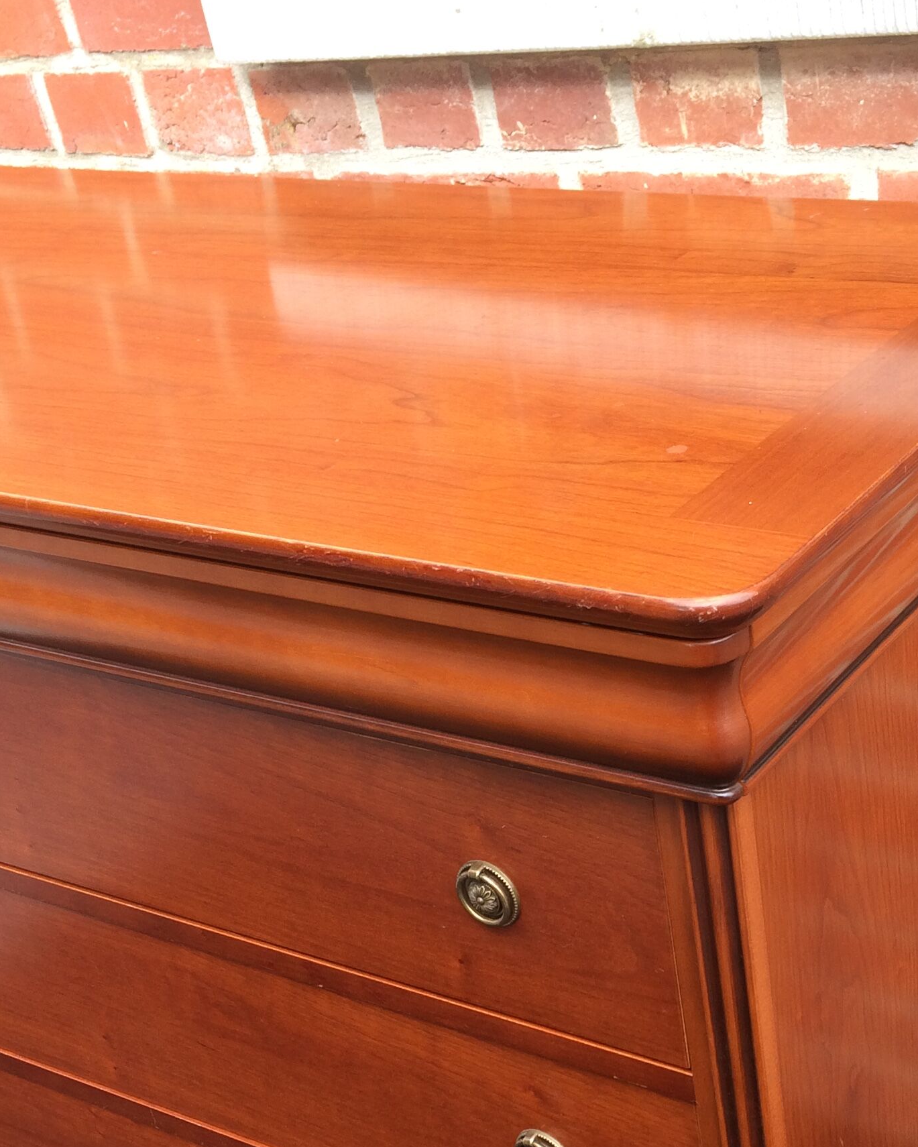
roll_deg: +13.1
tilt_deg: -40.0
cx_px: 615
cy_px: 968
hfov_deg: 27.9
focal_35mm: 54
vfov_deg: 33.4
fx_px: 1834
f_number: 2.2
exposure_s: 1/114
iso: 32
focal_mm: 4.15
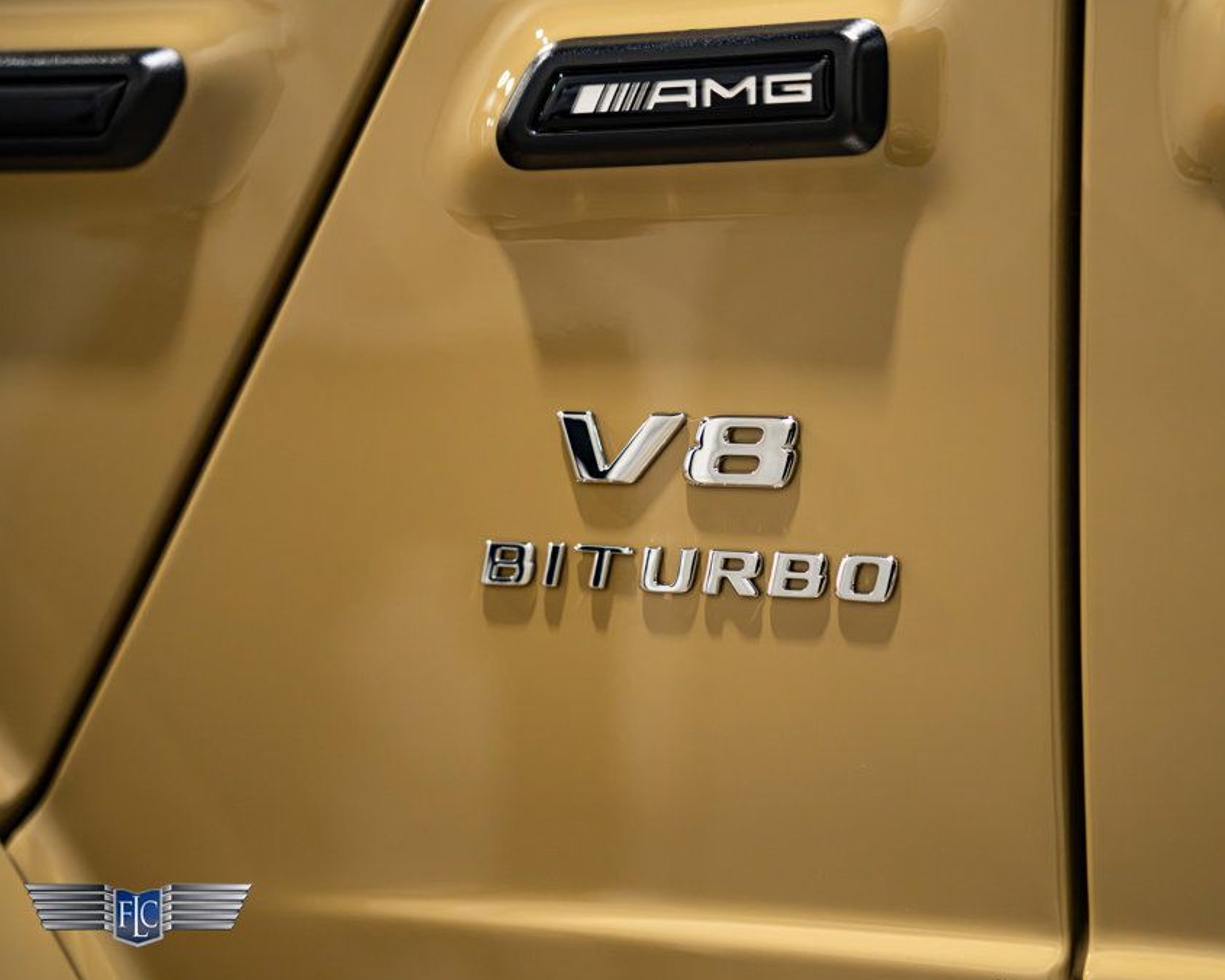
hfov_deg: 21.0
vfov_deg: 16.9
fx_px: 3299
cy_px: 494
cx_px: 709
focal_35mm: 91
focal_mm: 80
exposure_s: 1/100
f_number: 4
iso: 1600
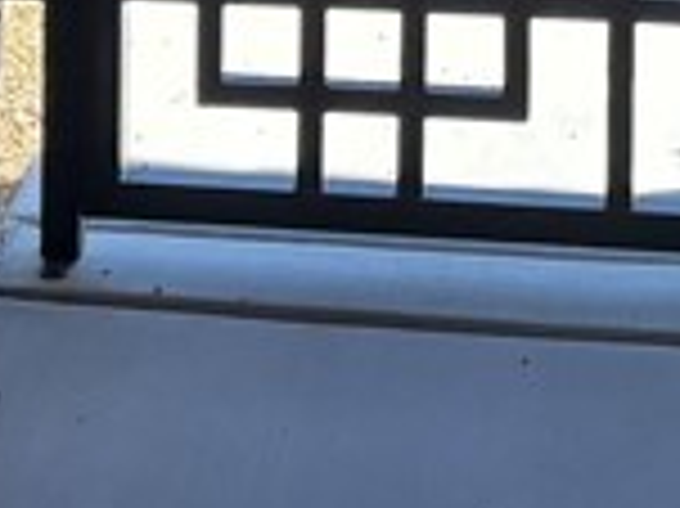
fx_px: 3455
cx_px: 401
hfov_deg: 11.2
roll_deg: -0.1
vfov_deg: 7.4
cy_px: -1047
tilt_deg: -5.1
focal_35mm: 176
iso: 50
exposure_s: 1/1007
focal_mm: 5.96
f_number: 1.6
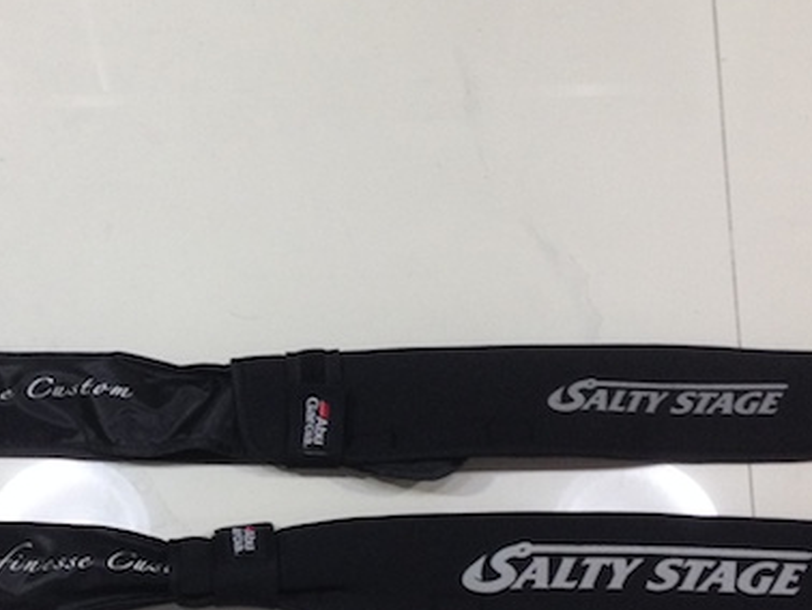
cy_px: 393
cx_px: 241
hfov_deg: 26.1
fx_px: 1737
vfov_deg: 19.9
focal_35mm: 74
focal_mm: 4.28
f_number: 2.4
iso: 100
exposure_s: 1/20
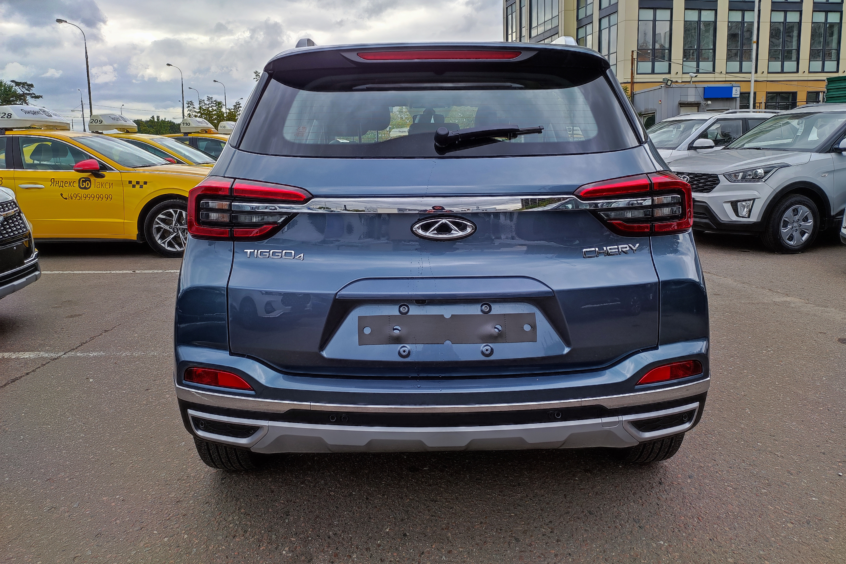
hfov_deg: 90.0
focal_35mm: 18
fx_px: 423
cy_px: 248
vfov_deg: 67.2
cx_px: 430
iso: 71
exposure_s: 1/100
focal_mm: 4.74
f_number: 1.79
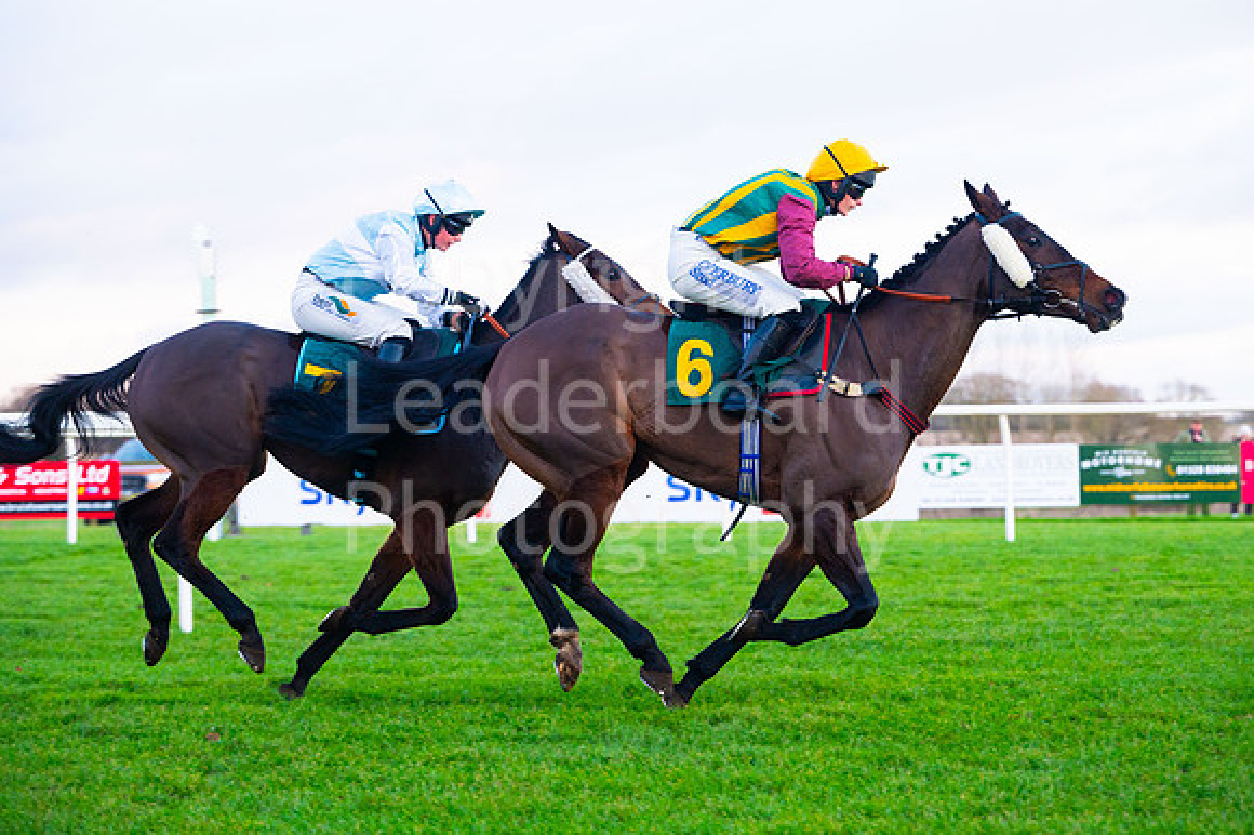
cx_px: 627
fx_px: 3342
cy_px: 418
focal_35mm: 96
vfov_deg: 14.2
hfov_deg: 21.3
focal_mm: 96
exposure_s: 1/1000
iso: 1250
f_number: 3.5
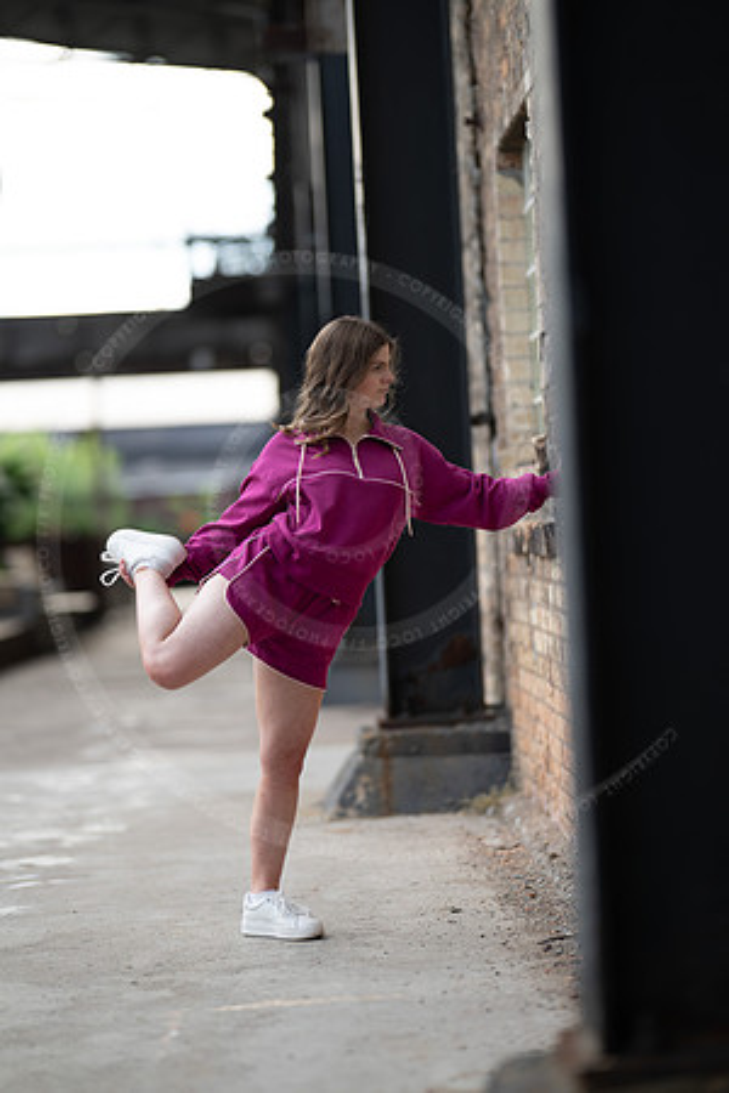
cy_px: 546
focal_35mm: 85
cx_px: 364
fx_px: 2582
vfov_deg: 23.9
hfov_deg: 16.1
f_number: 1.2
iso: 125
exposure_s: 1/1000
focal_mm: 85
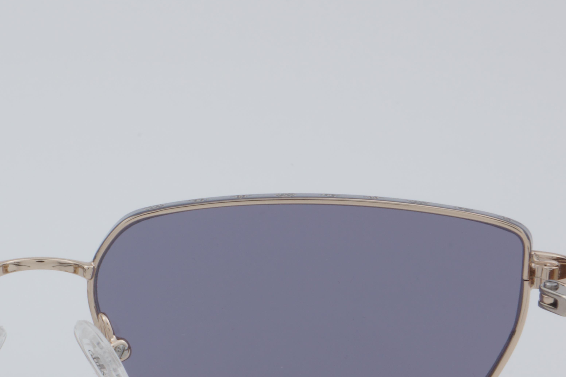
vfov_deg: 9.4
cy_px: 351
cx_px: 45
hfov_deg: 14.0
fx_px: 2280
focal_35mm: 145
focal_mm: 50
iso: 100
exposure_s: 1/4
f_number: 32
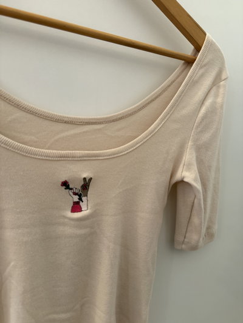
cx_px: 122
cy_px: 162
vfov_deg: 71.6
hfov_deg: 56.8
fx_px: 225
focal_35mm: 24
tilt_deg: -7.5
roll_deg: -3.9
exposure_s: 1/50
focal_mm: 6.76
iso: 400
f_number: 1.78
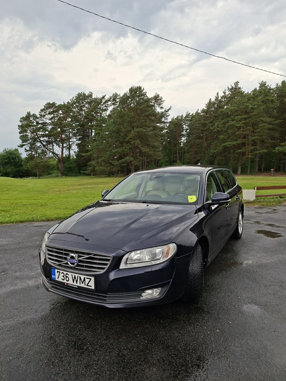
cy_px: 190
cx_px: 143
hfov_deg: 58.9
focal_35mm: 23
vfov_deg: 73.9
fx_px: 253
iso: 40
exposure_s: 1/797
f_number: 1.8
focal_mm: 5.54
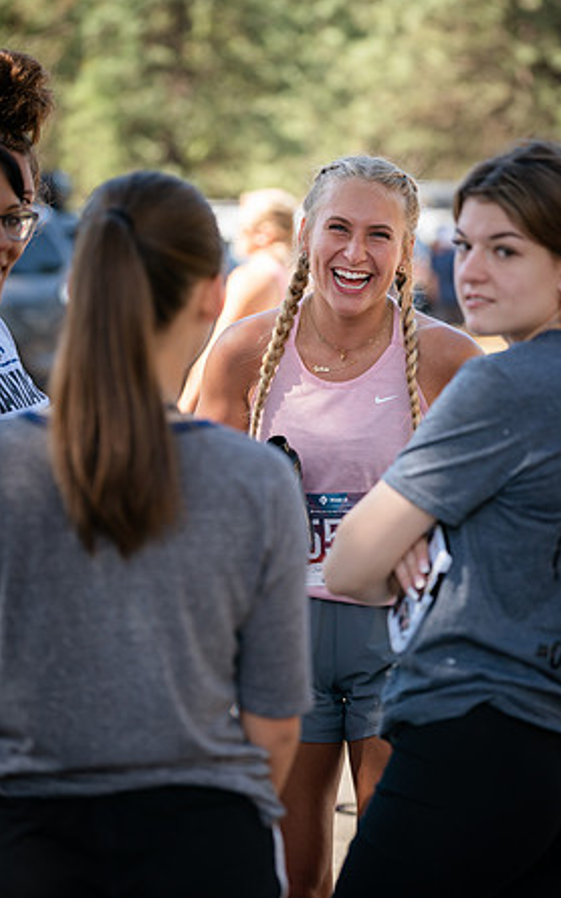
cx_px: 301
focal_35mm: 137
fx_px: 3352
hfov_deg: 9.6
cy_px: 446
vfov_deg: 15.3
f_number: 4
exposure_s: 1/500
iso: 500
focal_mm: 133
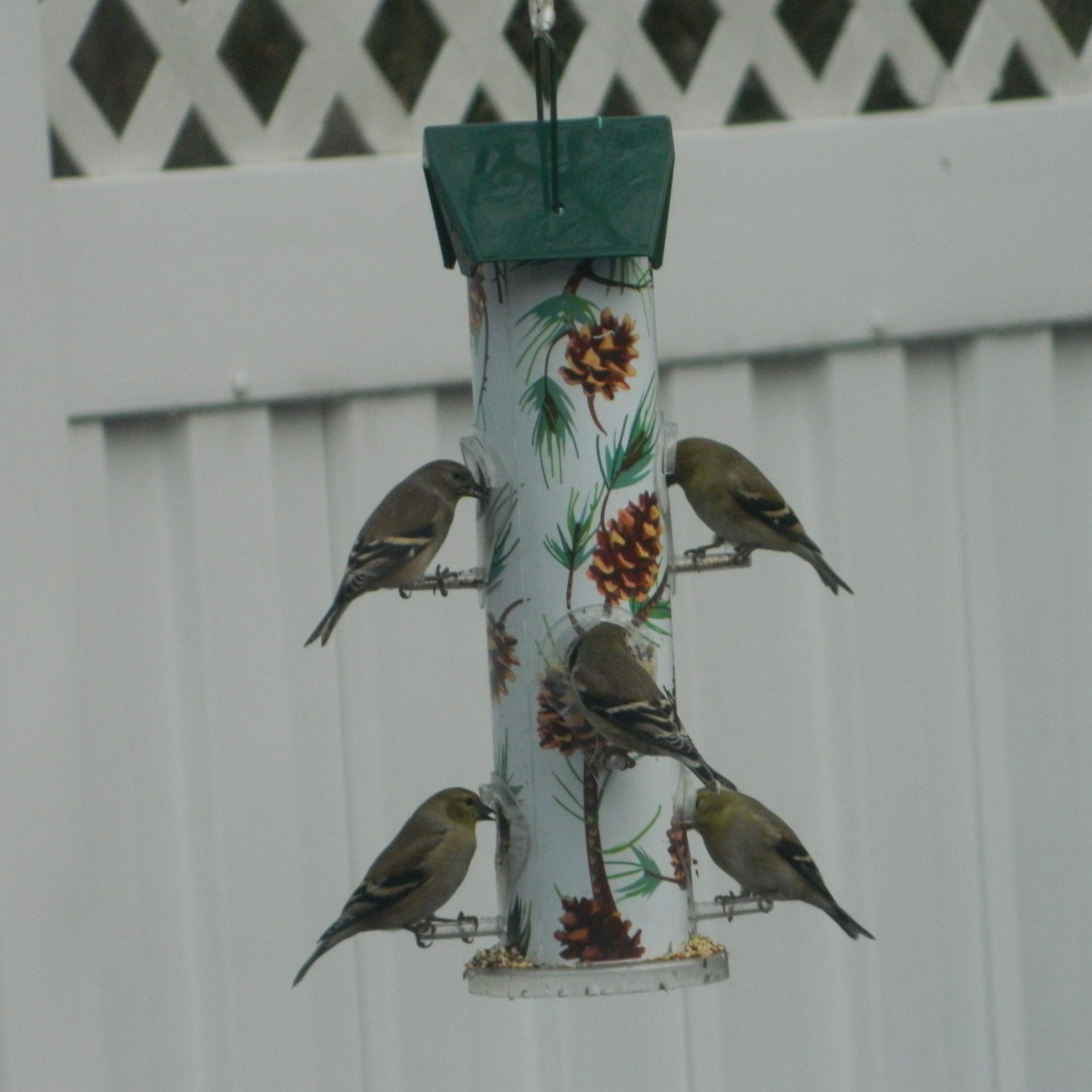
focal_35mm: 620
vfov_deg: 2.8
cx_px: 582
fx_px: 22128
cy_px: 545
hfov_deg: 2.8
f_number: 5.8
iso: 360
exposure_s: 1/500
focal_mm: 94.5
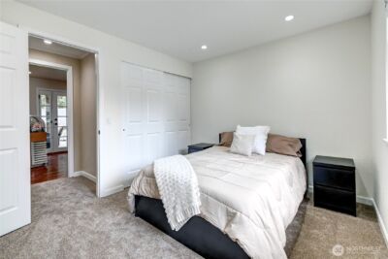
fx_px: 162
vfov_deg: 77.4
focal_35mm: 15
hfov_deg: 100.4
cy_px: 130
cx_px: 194
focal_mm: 10
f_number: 11
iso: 3200
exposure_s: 1/15
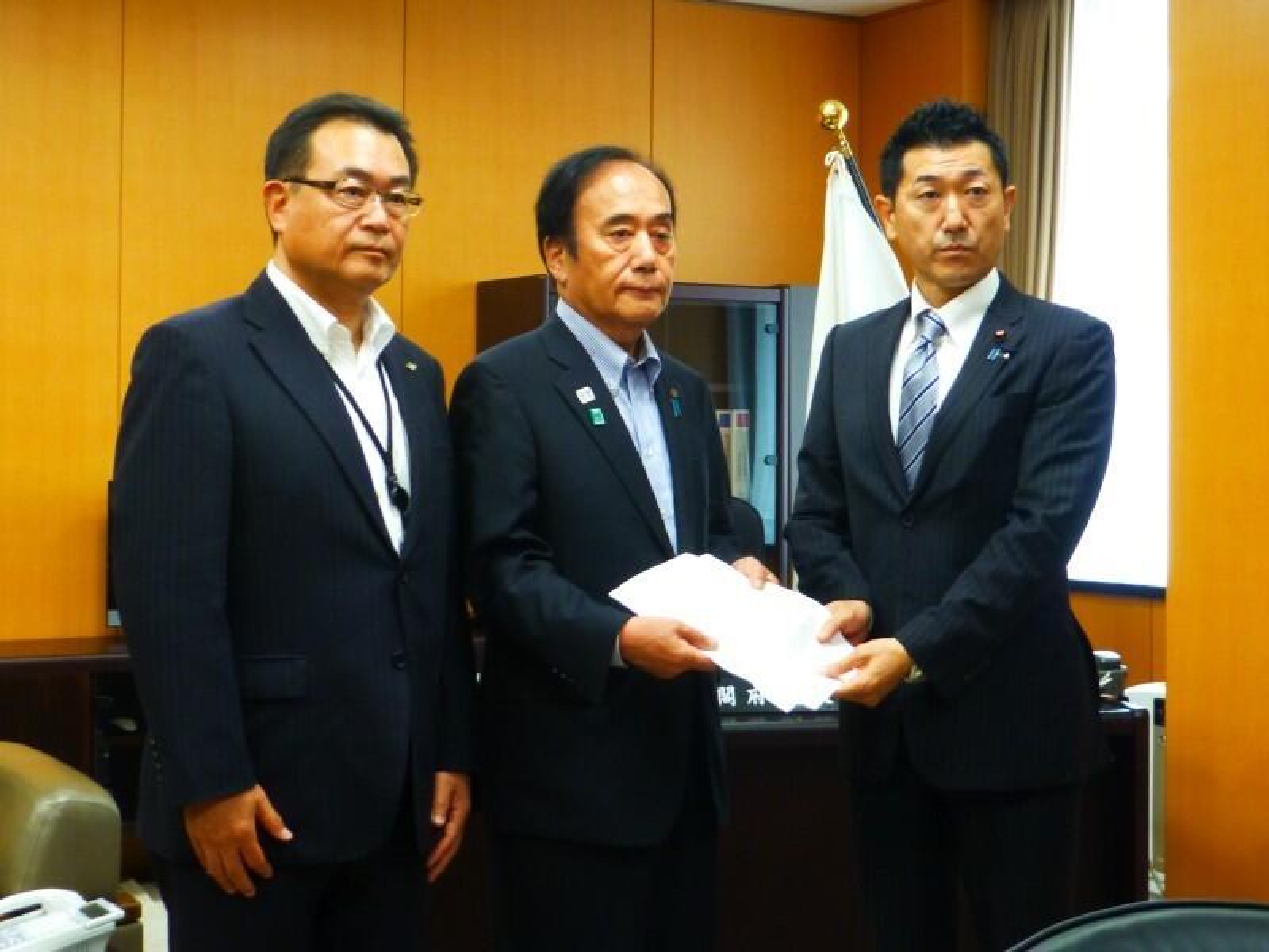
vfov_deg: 30.9
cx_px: 634
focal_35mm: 47
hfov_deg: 40.4
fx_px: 1723
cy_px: 476
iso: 400
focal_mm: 8.5
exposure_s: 1/30
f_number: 4.2
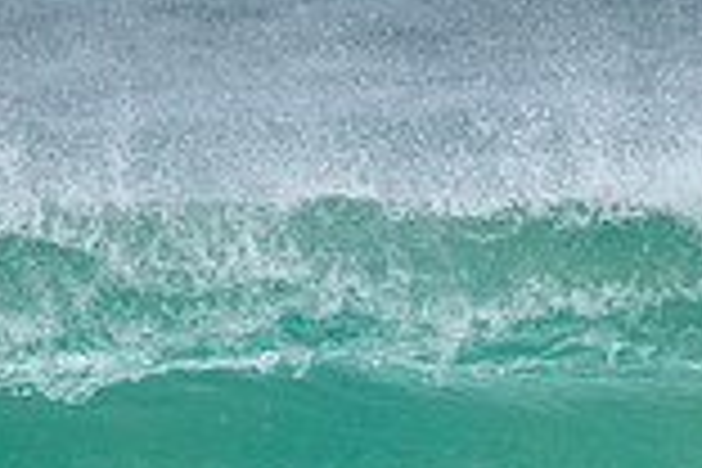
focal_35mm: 2970
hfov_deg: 0.7
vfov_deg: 0.5
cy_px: 677
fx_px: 57910
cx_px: 842
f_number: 11
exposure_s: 1/2000
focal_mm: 800
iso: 1400
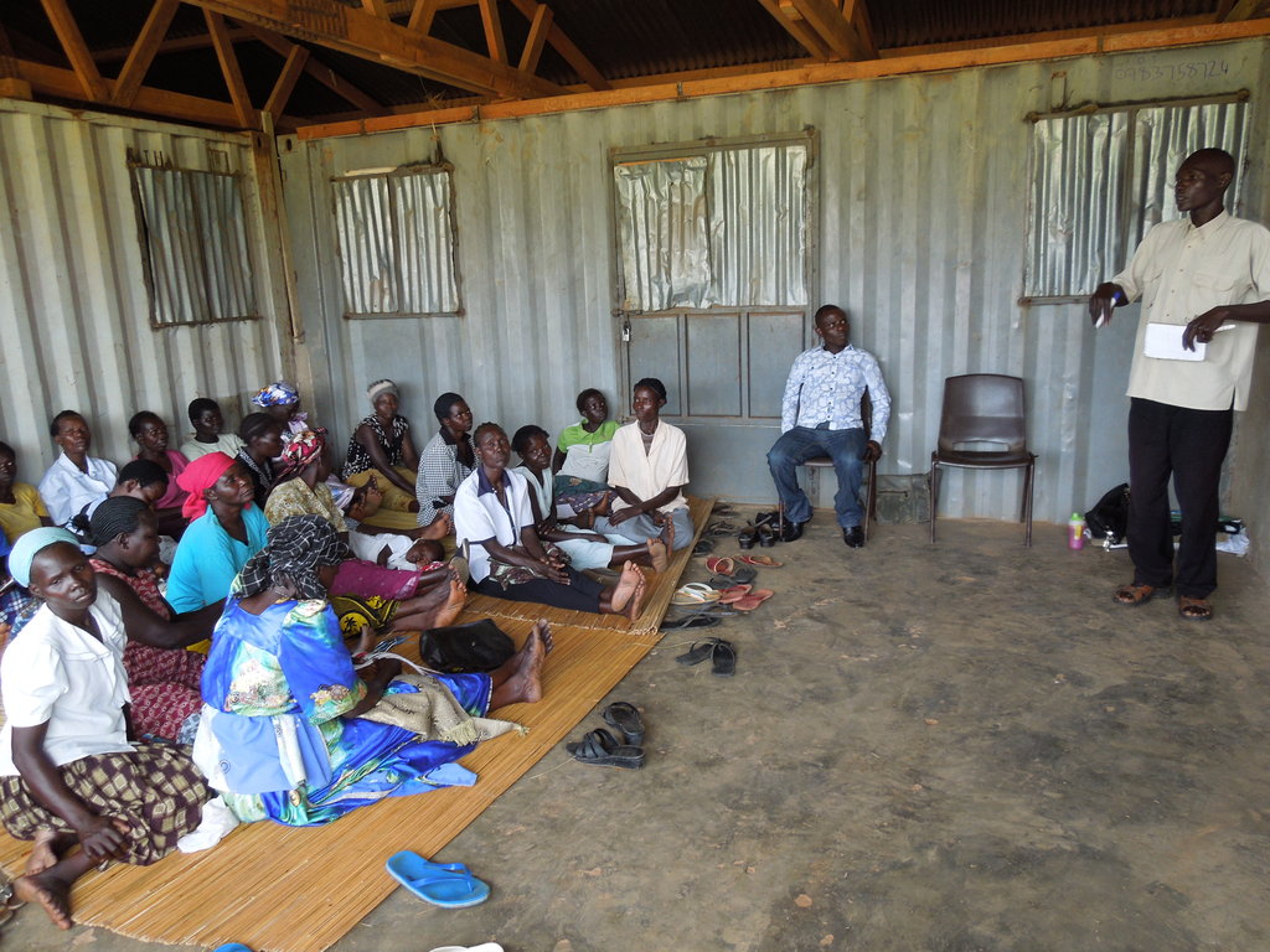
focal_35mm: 25
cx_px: 635
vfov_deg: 54.9
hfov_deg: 69.4
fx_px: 917
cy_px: 476
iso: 125
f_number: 3.3
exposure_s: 1/30
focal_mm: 4.5
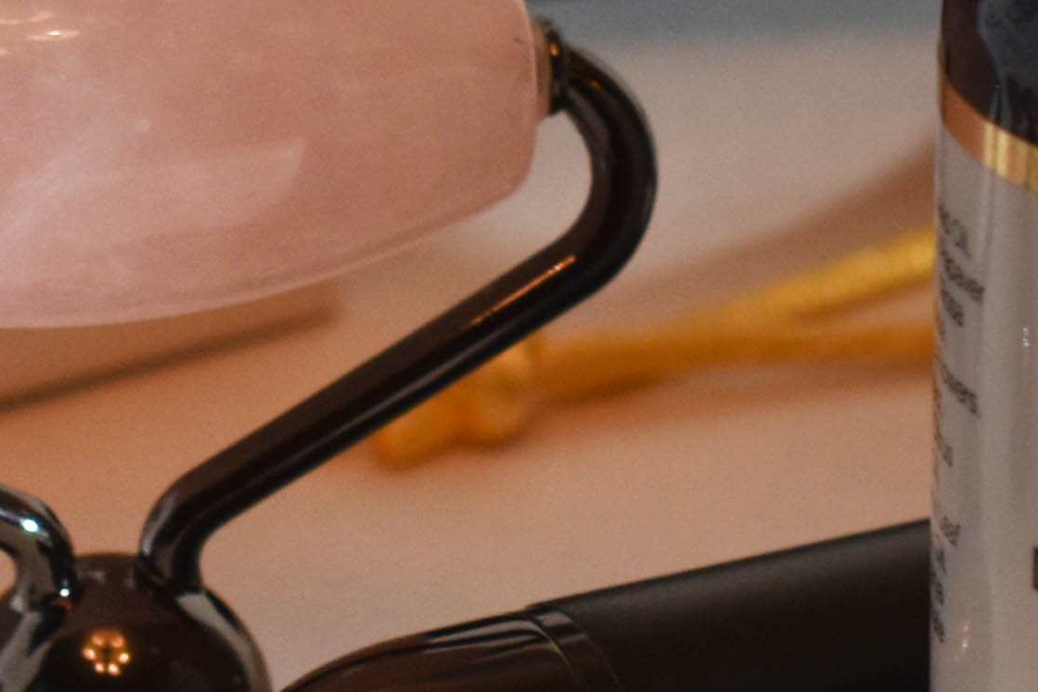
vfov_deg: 3.4
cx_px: 528
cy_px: -232
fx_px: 11590
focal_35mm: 402
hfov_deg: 5.1
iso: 220
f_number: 5.6
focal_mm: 50
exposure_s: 1/125
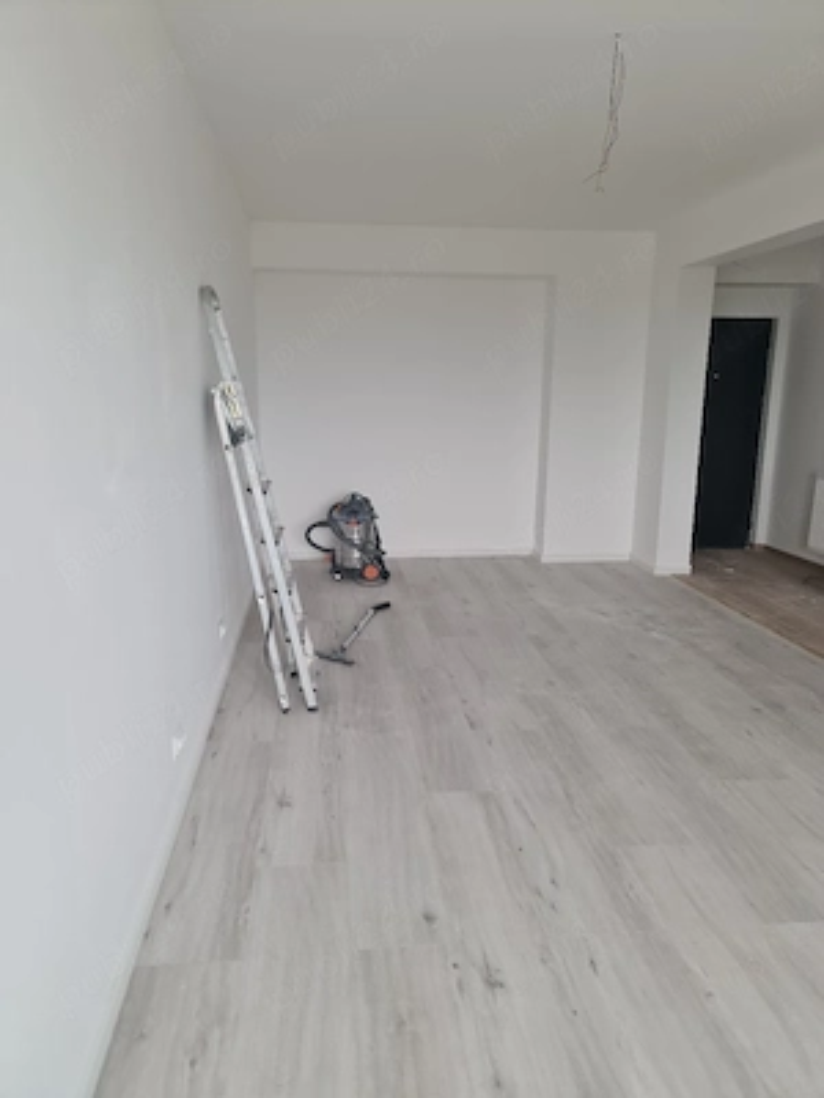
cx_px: 412
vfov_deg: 69.4
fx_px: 793
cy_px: 549
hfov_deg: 54.9
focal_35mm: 25
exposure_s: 1/100
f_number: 1.8
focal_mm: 7
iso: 80
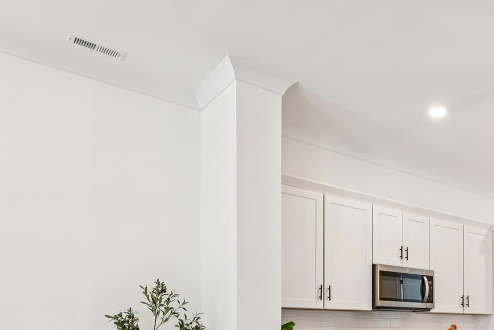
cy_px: 331
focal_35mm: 34
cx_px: 453
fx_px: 470
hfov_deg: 49.0
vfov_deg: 35.0
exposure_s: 1/4
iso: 100
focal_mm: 16.6
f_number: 9
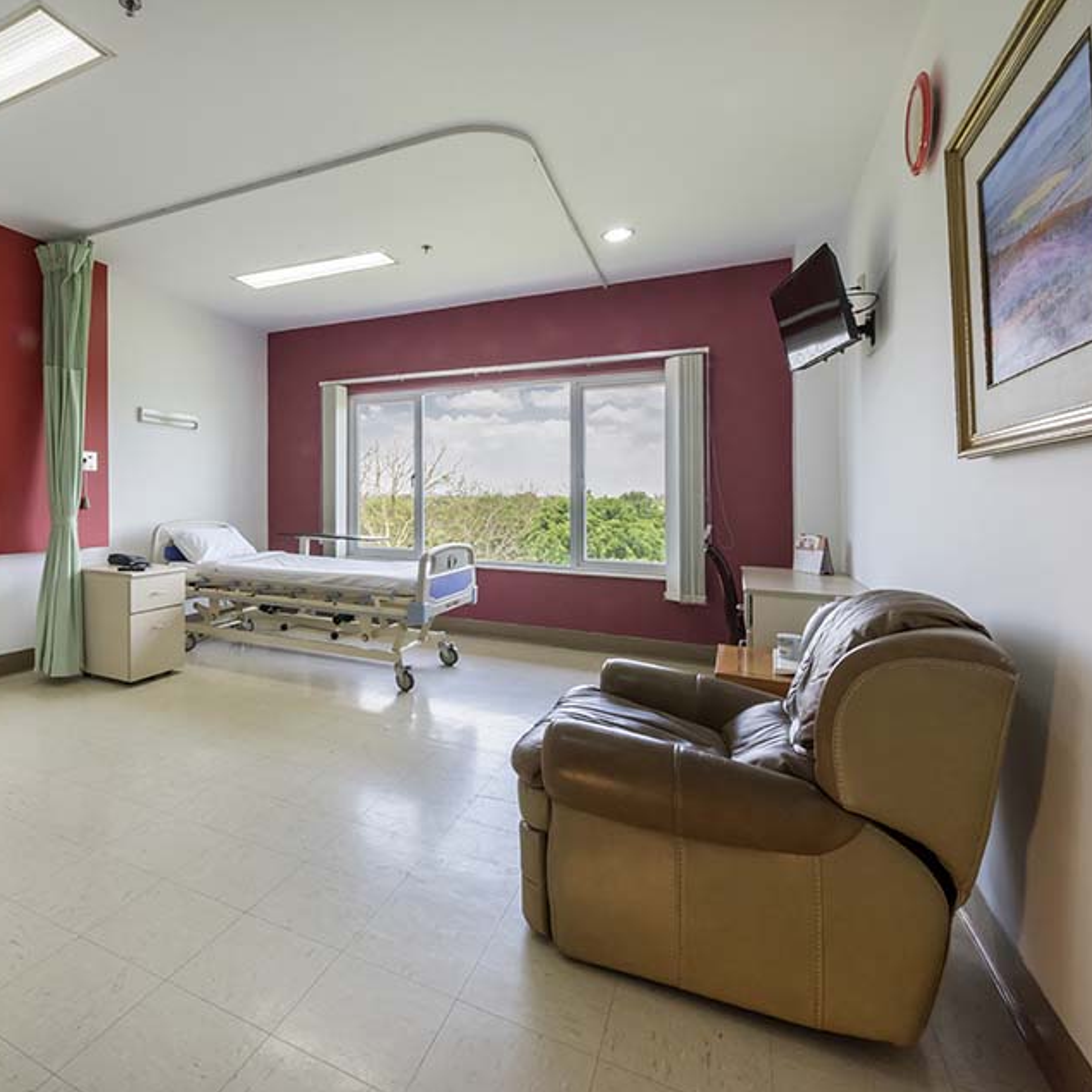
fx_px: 642
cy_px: 548
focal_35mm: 18
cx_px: 311
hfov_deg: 76.4
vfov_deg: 80.7
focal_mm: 14
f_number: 18
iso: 1000
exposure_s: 1/20
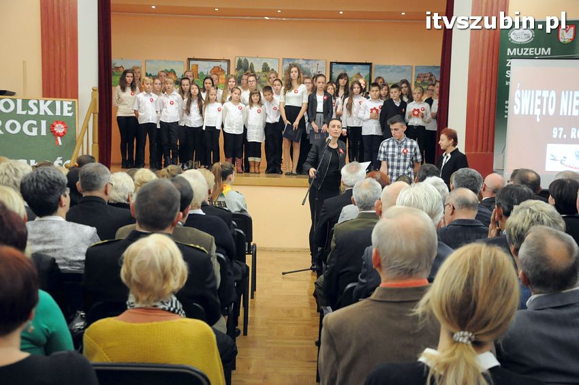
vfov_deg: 25.7
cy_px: 192
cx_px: 290
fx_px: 844
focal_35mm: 52
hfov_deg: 37.9
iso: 2500
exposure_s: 1/80
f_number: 4.5
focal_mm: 35
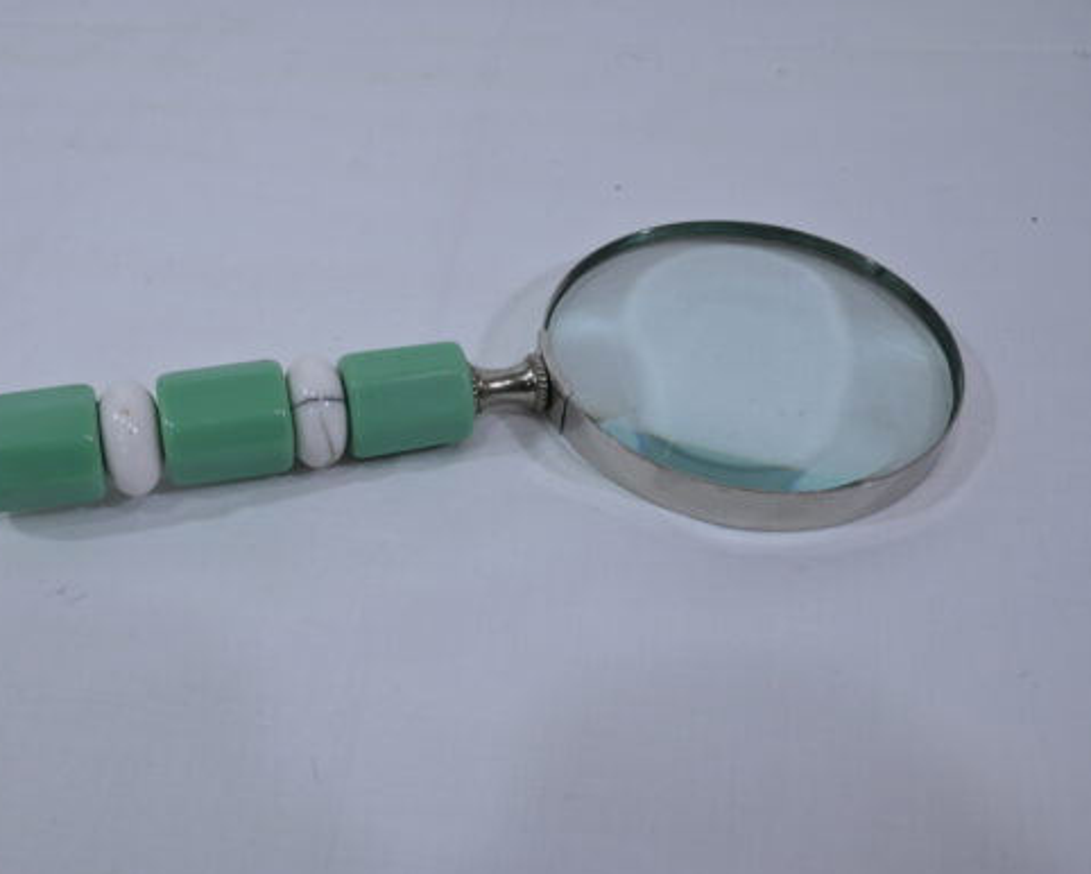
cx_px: 428
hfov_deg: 50.4
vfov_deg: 41.6
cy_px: 434
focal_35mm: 36
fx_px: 1149
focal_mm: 30.5
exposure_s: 1/125
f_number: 10
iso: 640
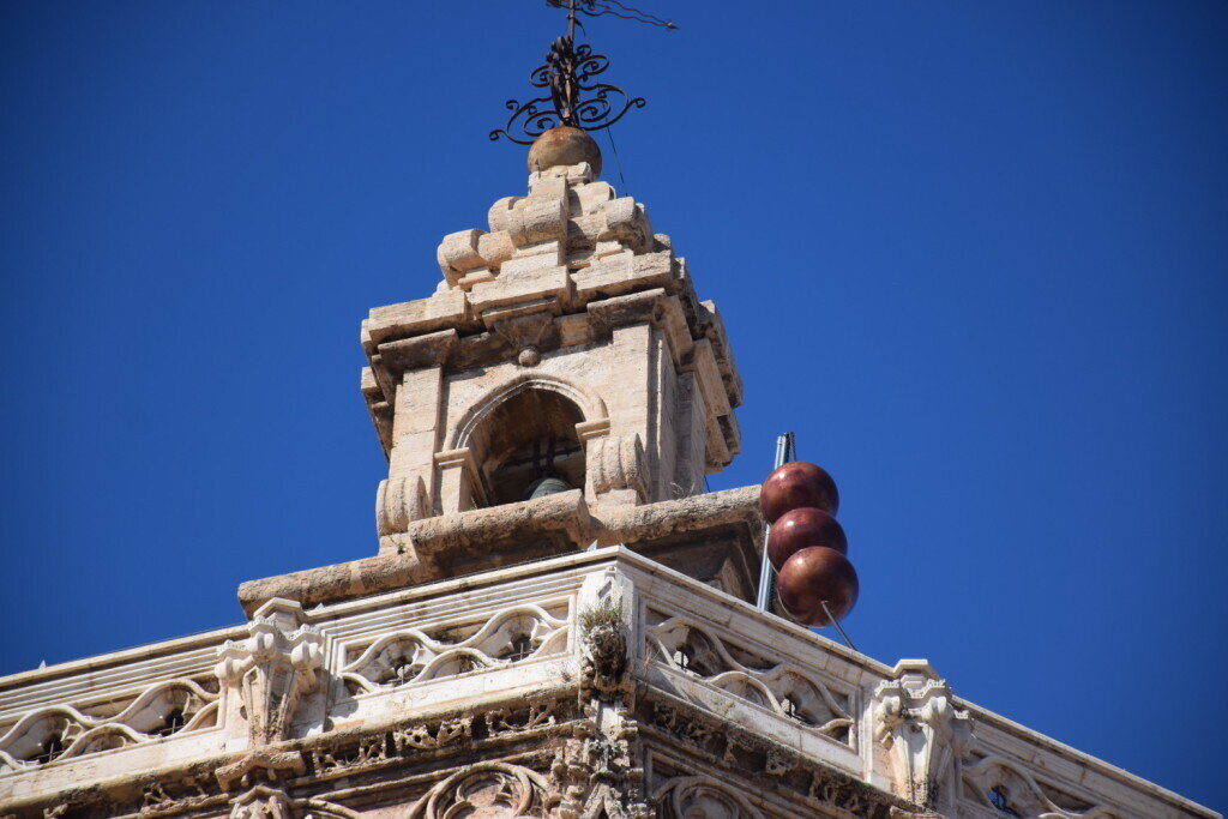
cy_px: 410
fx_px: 7164
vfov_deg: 6.5
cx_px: 614
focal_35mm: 210
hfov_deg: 9.8
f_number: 6.3
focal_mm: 140
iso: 400
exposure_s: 1/1600
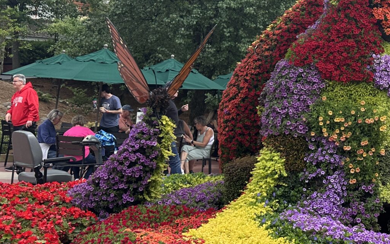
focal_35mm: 64
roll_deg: +1.1
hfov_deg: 29.7
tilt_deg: +6.0
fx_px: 680
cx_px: 397
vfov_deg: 19.9
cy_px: 28
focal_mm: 6.86
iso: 80
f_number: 1.78
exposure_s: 1/2525
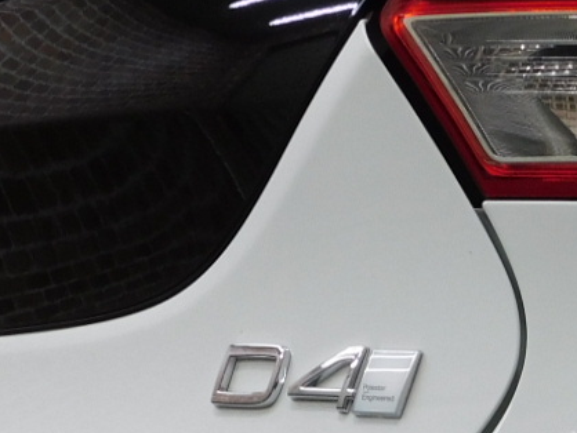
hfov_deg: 21.7
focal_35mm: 88
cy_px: 571
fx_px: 1468
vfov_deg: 15.9
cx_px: 529
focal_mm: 4
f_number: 3
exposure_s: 1/30
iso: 125
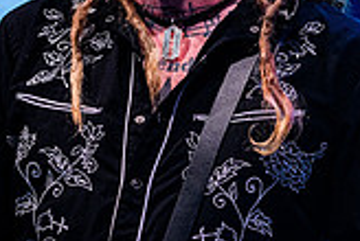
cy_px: 198
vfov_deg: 5.6
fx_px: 2474
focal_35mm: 247
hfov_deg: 8.3
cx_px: 193
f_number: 5
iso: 5600
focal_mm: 70
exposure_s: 1/400
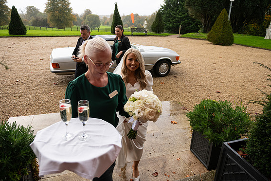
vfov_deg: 51.3
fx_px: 188
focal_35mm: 25
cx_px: 139
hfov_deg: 71.5
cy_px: 89
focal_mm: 24
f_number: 3.5
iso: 200
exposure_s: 1/160
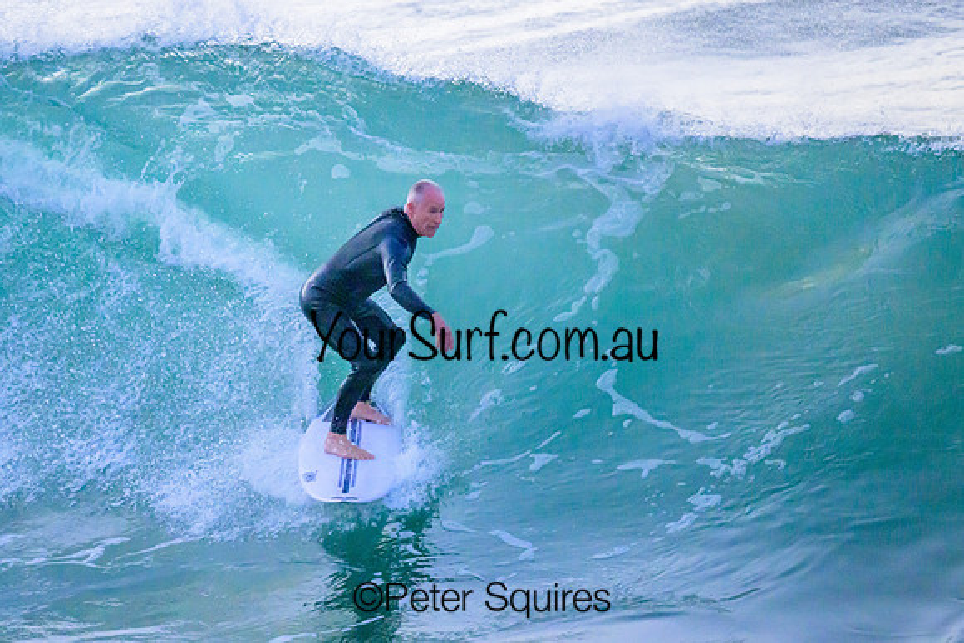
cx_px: 360
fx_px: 27815
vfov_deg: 1.3
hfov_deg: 2.0
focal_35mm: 1039
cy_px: 260
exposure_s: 1/400
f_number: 6.3
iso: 3600
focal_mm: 800
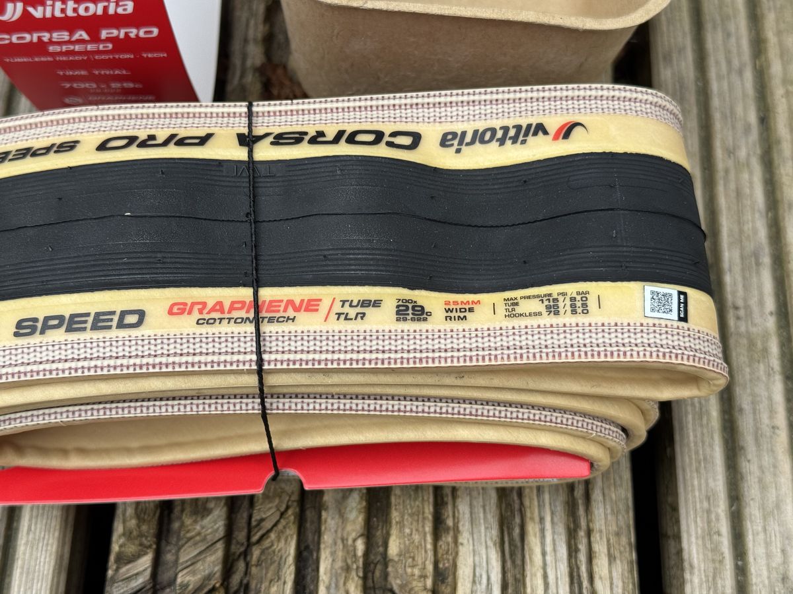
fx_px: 1100
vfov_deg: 30.3
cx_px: 396
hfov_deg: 39.7
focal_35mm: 48
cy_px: 297
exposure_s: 1/723
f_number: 1.78
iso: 64
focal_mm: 6.76
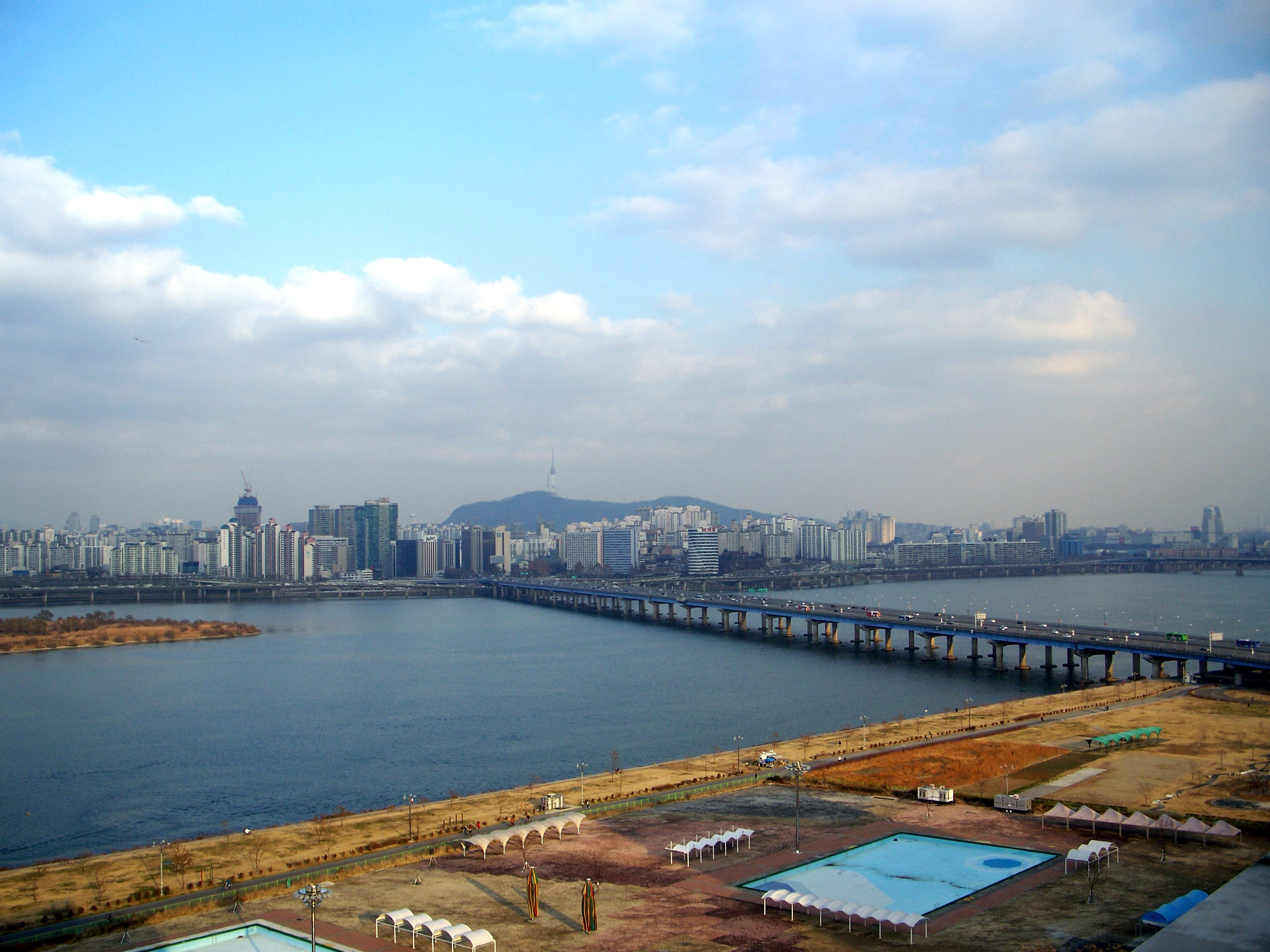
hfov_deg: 50.1
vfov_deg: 38.7
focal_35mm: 37
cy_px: 476
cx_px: 635
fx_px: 1357
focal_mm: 7.8
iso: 100
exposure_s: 1/640
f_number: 3.2
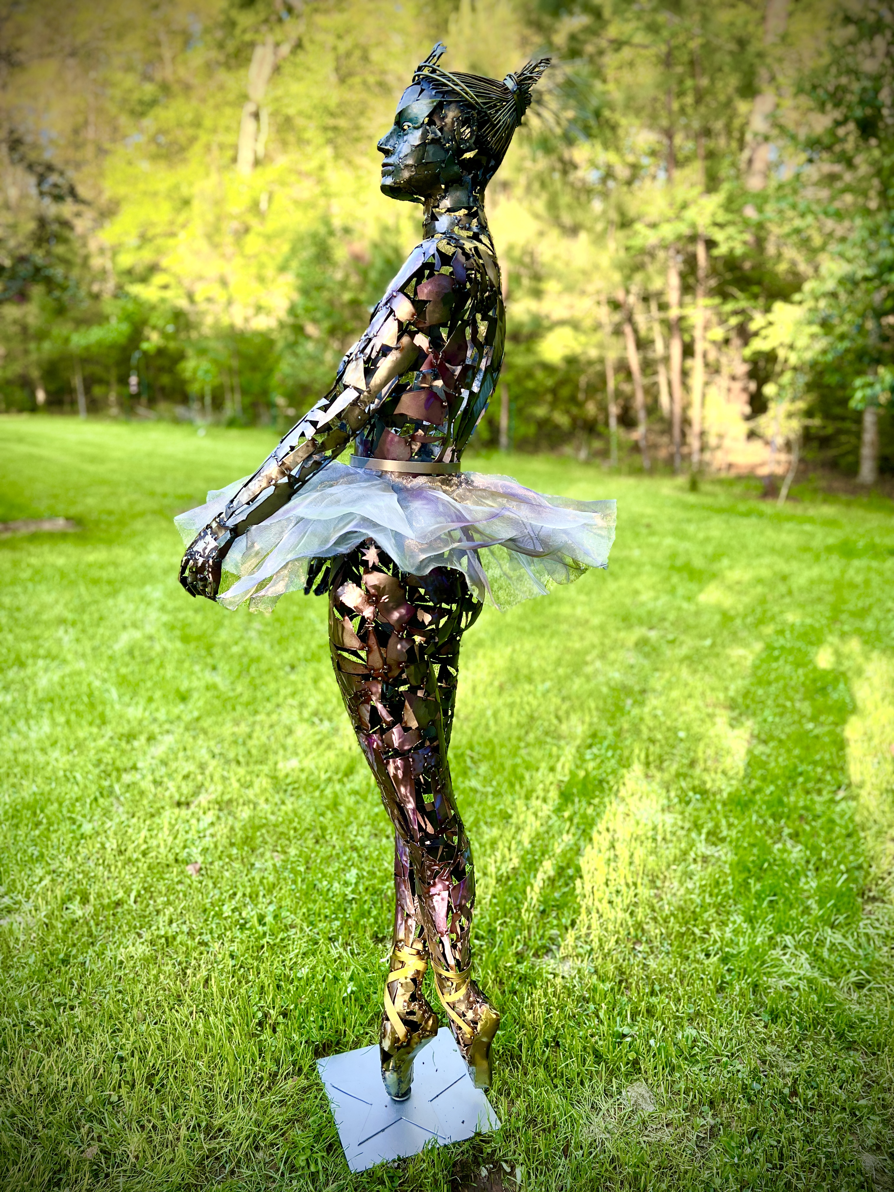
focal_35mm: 26
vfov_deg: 67.3
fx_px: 895
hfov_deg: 53.1
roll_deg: -1.7
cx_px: 447
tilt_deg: -8.8
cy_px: 596
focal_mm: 5.7
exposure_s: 1/282
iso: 40
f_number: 1.5
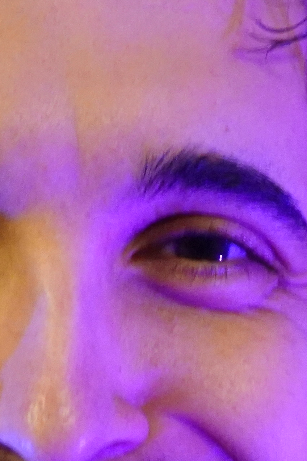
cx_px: 79
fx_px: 1816
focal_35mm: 142
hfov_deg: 9.6
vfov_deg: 14.4
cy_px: 338
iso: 2500
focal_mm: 12.25
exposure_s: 1/60
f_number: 4.5
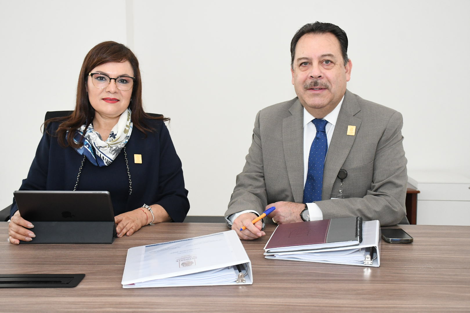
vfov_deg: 28.1
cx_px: 235
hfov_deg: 41.1
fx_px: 627
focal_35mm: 48
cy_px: 156
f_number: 6.3
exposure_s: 1/125
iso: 3200
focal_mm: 32
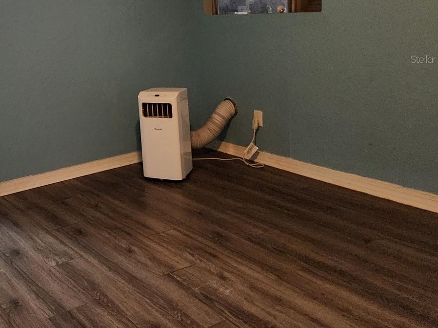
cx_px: 66
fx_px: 519
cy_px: 59
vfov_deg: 33.9
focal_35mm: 41
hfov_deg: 42.9
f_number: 1.8
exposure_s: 1/120
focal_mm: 5.4
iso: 1000
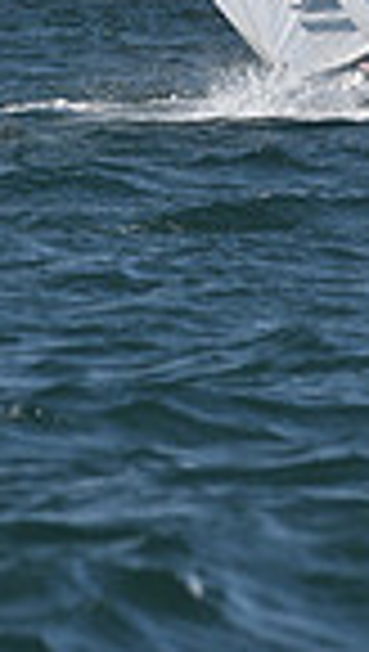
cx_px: 254
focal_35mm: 544
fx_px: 9424
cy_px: -558
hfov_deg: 2.2
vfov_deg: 3.9
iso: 250
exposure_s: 1/1000
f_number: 5.6
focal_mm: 130
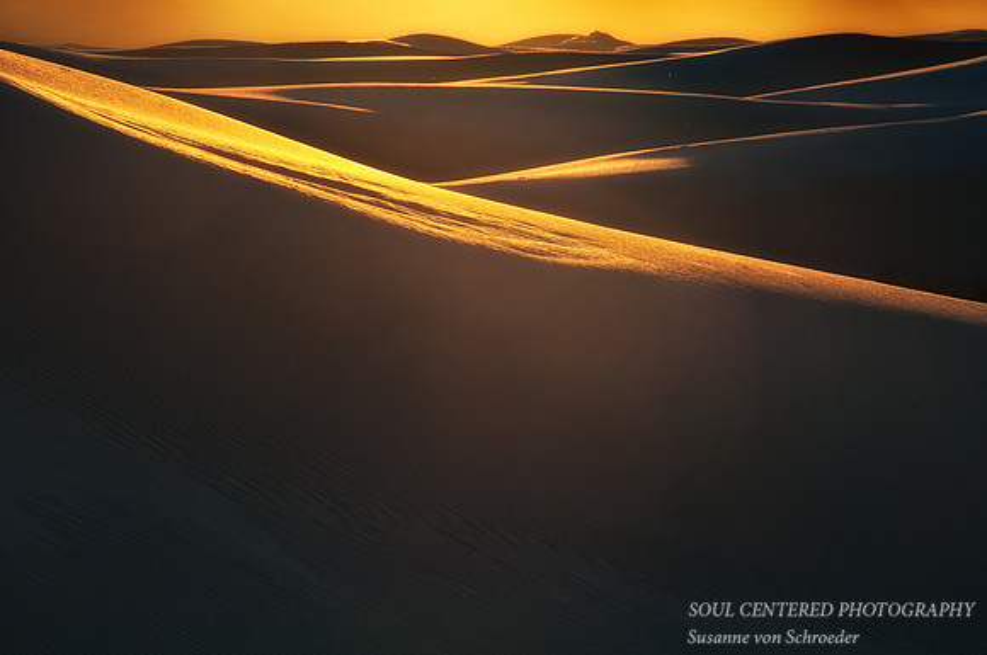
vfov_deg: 5.4
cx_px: 494
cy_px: 328
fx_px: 6981
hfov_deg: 8.1
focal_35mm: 255
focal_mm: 170
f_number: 16
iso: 200
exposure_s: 1/125
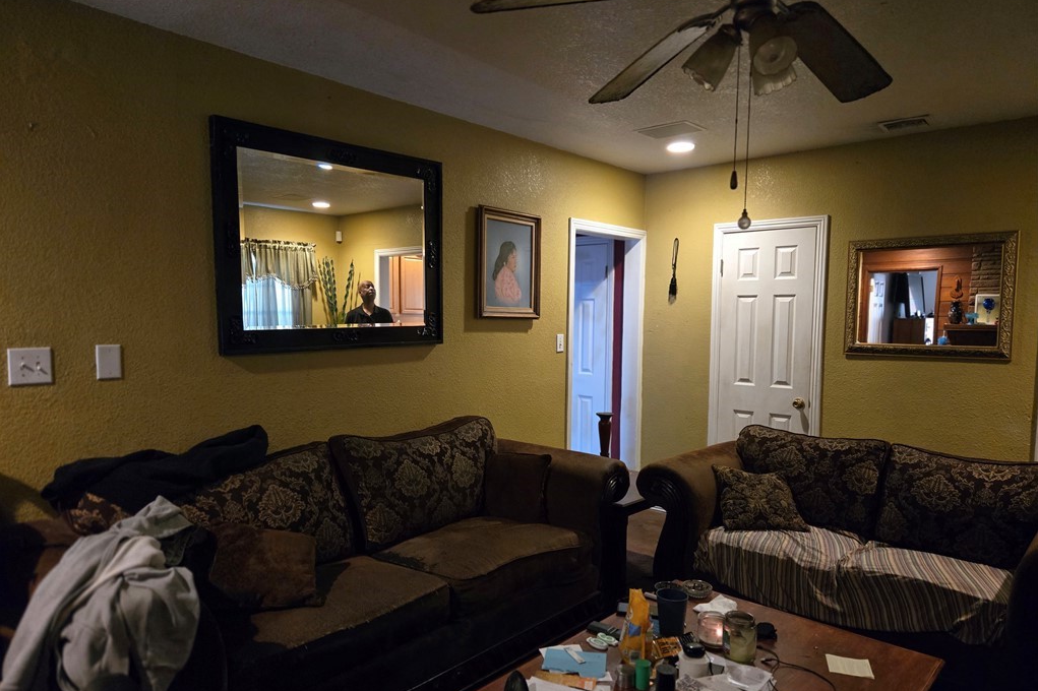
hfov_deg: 73.8
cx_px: 520
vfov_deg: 53.0
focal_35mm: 24
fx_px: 692
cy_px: 377
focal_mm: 5.4
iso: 1250
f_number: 1.8
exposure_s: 1/60
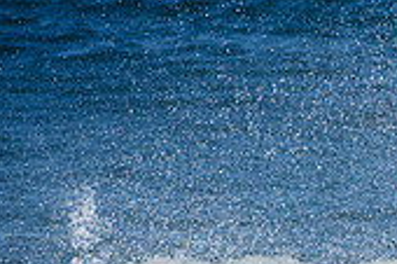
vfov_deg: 0.5
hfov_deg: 0.8
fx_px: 28192
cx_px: 579
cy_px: 293
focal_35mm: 2559
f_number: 5.6
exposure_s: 1/4000
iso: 400
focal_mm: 500
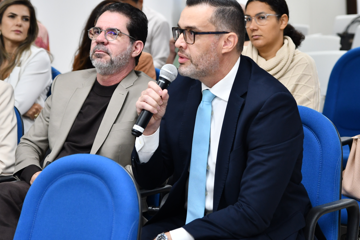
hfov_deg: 14.5
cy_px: 90
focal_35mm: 141
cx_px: 155
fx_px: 1410
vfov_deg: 9.7
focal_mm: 65
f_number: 2.8
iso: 800
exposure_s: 1/160
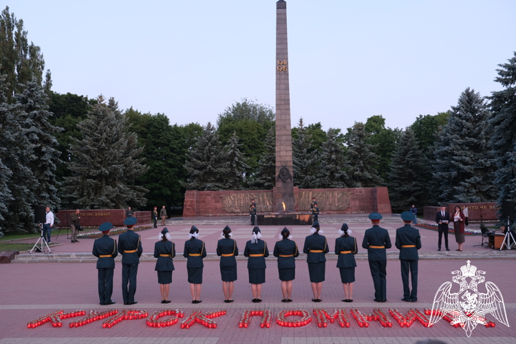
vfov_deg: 40.0
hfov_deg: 57.2
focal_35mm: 33
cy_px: 172
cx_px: 258
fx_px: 473
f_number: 3.2
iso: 400
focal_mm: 22.3
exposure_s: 1/30
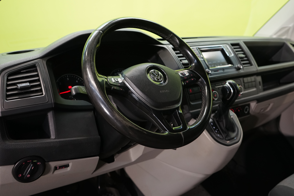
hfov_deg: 53.1
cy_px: 98
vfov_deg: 36.9
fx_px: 294
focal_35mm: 36
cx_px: 147
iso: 1250
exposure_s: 1/40
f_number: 5
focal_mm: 36
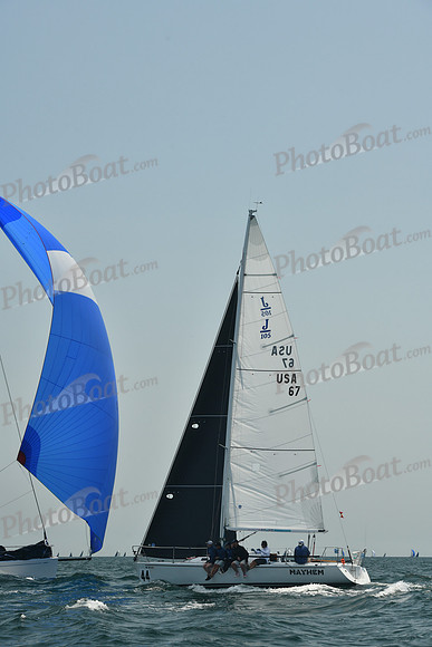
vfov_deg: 20.4
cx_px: 216
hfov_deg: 13.7
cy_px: 324
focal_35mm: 100
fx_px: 1799
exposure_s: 1/640
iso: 320
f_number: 9
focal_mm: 100
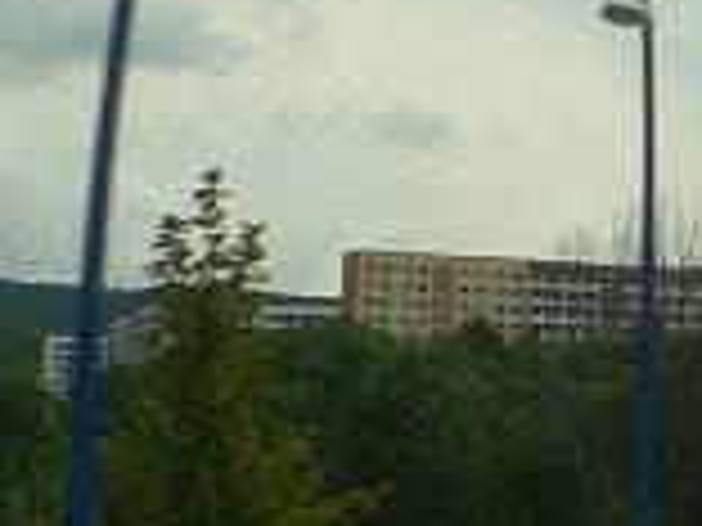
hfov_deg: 9.7
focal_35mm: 185
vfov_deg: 8.0
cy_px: 238
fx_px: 3752
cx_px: 1548
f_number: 4.5
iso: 80
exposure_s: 1/400
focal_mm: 6
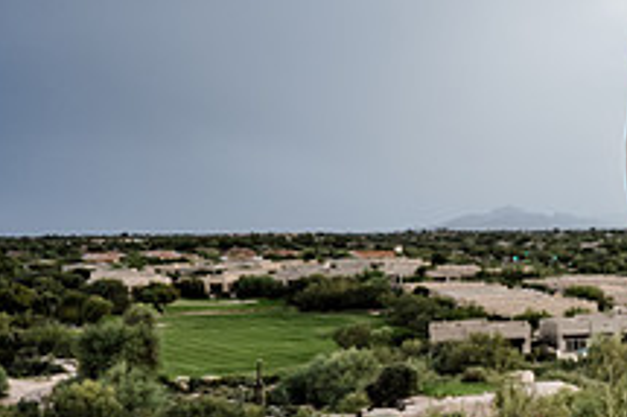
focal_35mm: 108
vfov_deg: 12.6
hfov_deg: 18.5
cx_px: 607
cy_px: 139
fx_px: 1880
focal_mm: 40
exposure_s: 1/250
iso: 250
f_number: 5.6
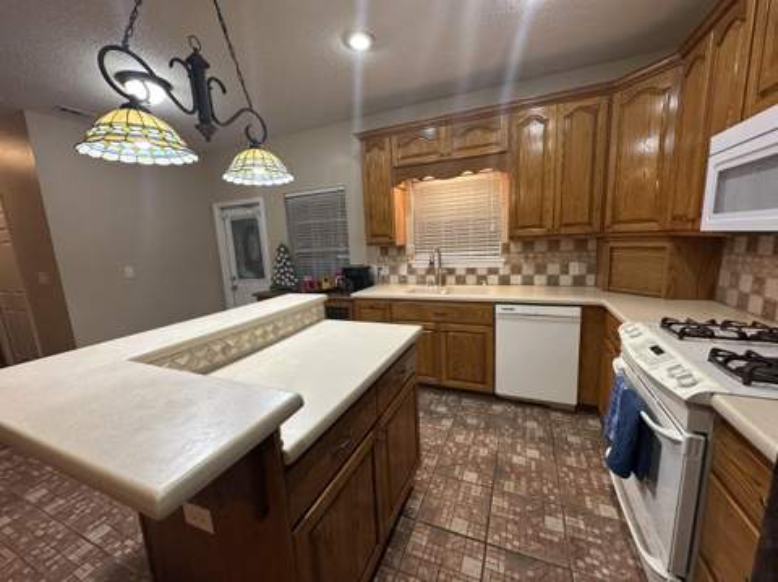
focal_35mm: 14
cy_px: 291
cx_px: 389
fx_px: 314
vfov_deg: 85.6
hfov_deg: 102.1
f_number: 2.2
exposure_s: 1/120
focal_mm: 2.22
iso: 125
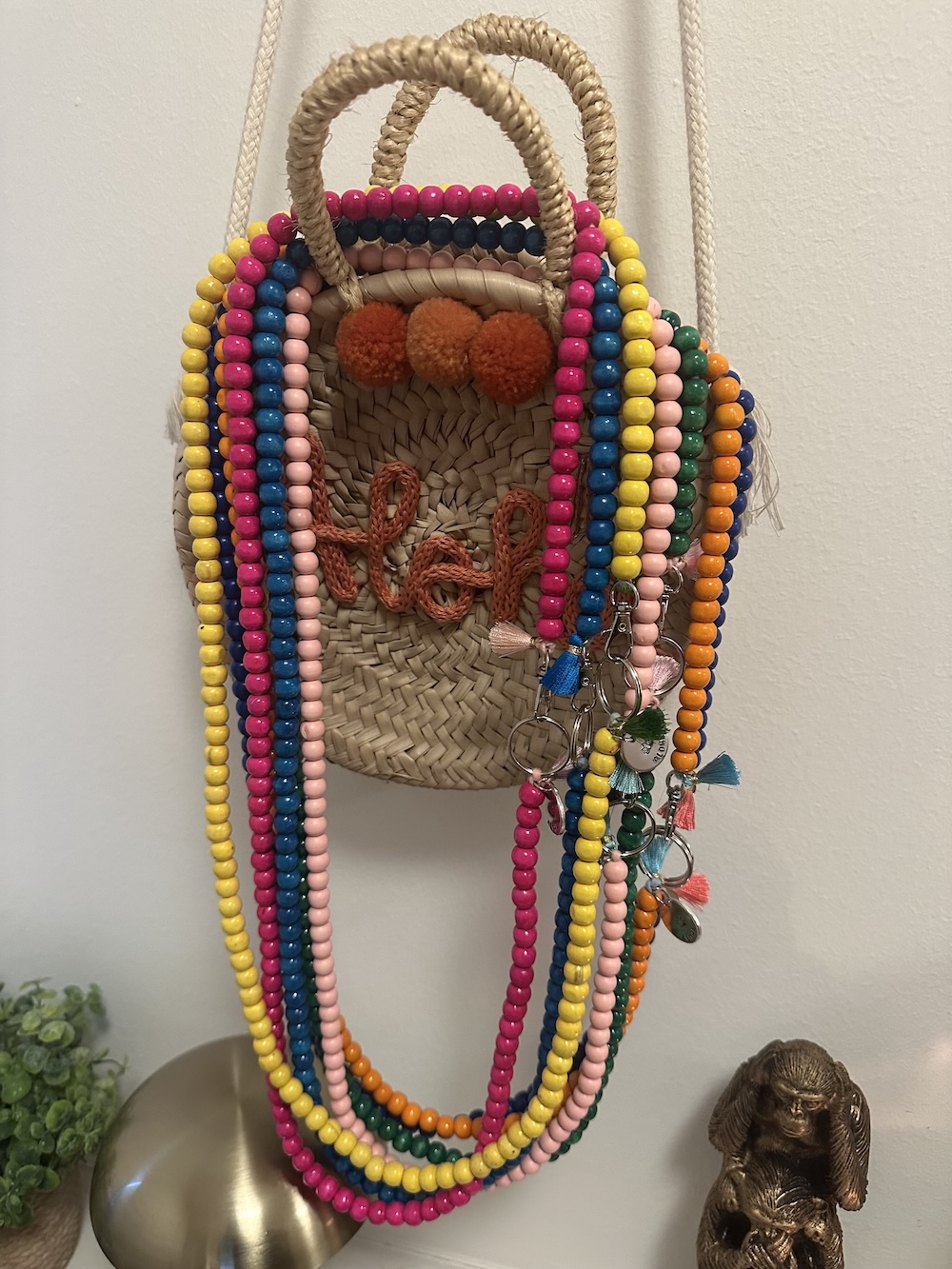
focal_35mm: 24
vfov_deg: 71.6
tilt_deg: -17.5
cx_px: 476
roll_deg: -2.2
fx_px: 880
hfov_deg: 56.8
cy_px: 634
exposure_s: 1/50
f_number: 1.78
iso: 400
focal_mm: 6.86
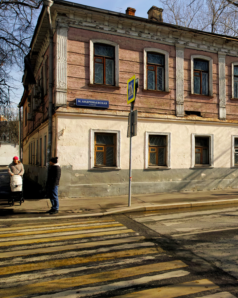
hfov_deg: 37.3
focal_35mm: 37
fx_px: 323
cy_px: 152
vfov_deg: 49.4
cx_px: 222
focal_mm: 17
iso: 100
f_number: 8
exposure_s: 1/200
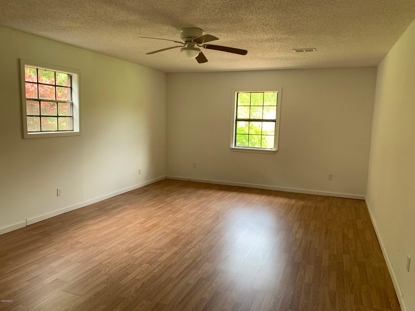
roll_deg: -1.6
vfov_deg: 53.1
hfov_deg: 67.3
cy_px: 156
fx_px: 312
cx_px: 208
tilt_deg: -6.1
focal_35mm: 26
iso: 64
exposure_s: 1/121
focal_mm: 4.25
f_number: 1.8
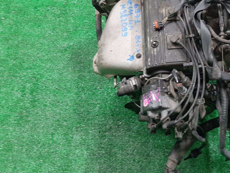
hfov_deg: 40.8
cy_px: 70
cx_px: 173
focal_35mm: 45
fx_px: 299
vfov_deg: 32.1
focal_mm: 3.93
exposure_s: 1/50
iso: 162
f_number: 1.7
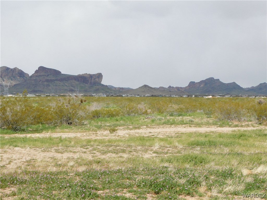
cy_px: 100
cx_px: 134
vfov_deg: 24.8
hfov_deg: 32.7
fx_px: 455
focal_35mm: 59
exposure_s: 1/1000
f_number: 4
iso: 125
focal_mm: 10.4
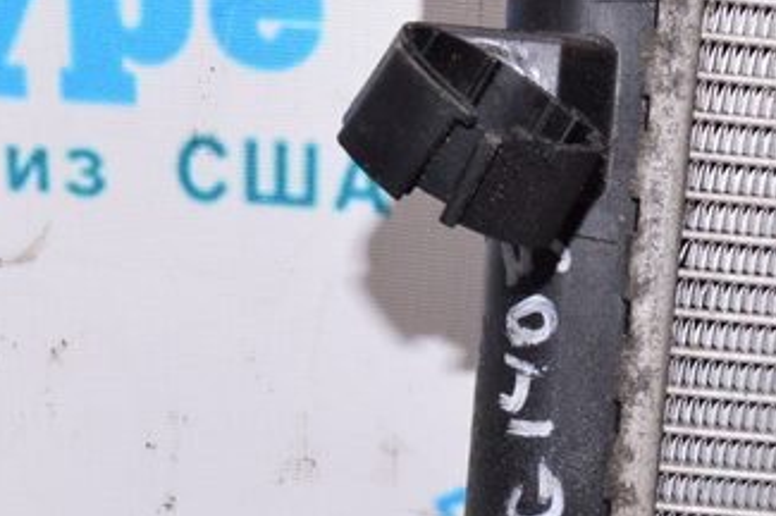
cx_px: 599
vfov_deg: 15.9
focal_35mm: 85
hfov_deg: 23.6
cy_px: 422
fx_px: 1830
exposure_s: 1/100
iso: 1600
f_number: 8
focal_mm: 18
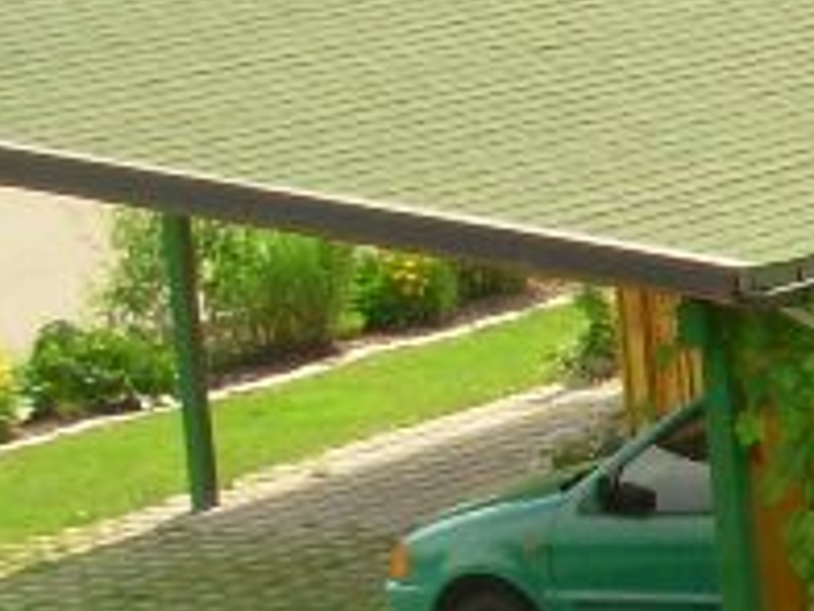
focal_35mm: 271
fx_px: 6373
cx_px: 1985
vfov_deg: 5.5
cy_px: 777
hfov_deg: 6.9
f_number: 3.2
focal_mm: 8.5
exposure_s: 1/527
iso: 50
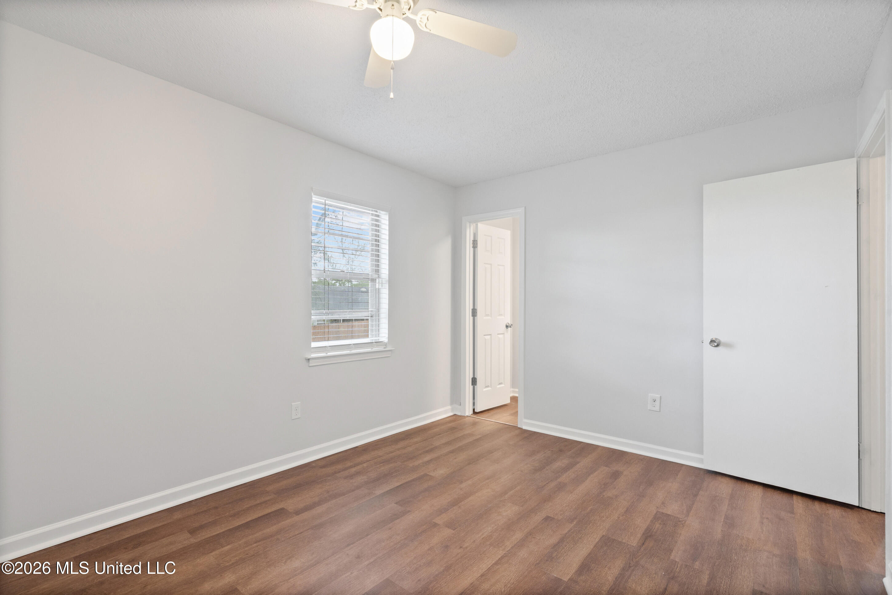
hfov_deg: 96.7
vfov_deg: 73.7
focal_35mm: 16
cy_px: 298
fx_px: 396
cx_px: 446
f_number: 9.5
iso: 800
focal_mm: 16
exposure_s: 1/3
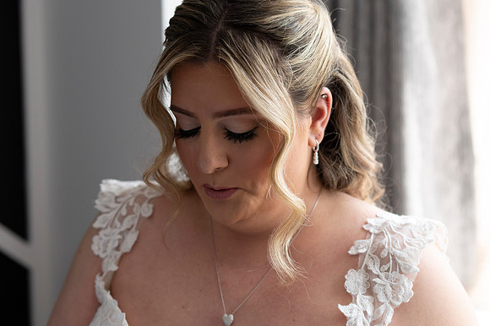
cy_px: 163
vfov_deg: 16.1
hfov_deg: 23.9
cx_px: 245
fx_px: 1156
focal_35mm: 85
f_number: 4
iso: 1600
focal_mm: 85
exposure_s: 1/800
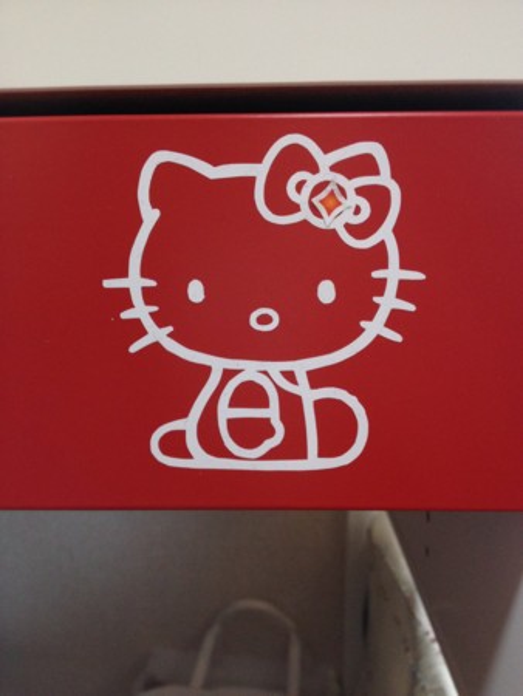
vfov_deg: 52.6
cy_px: 348
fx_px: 704
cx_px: 262
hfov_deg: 40.7
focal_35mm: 35
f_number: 2.4
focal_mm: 4.28
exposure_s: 1/20
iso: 160
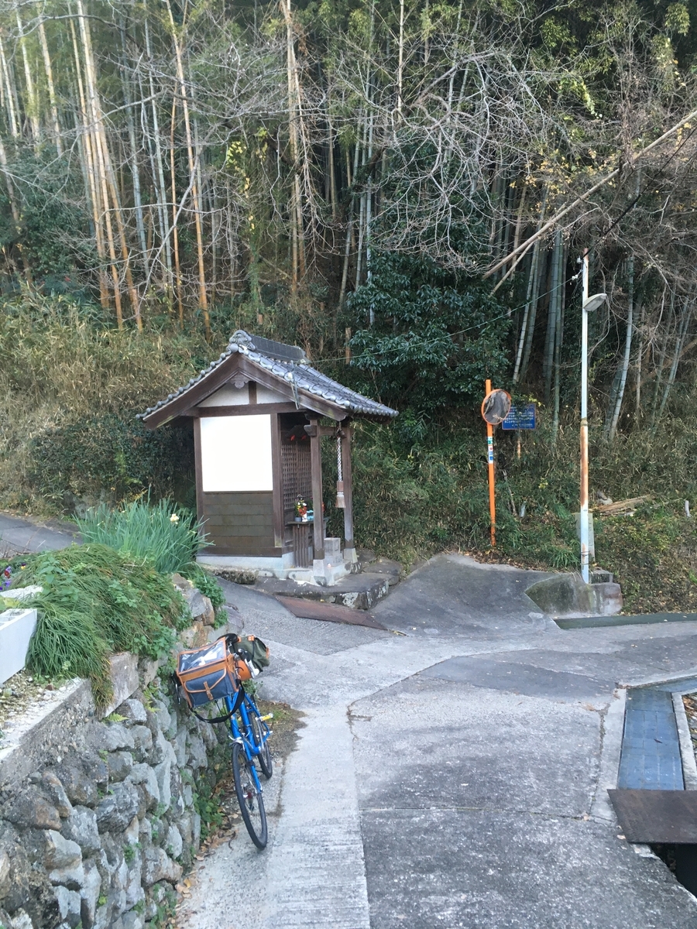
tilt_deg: +0.3
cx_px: 348
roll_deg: +2.0
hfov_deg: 48.2
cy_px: 464
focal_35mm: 29
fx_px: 779
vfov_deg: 61.7
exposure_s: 1/30
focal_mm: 4.15
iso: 32
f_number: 2.2
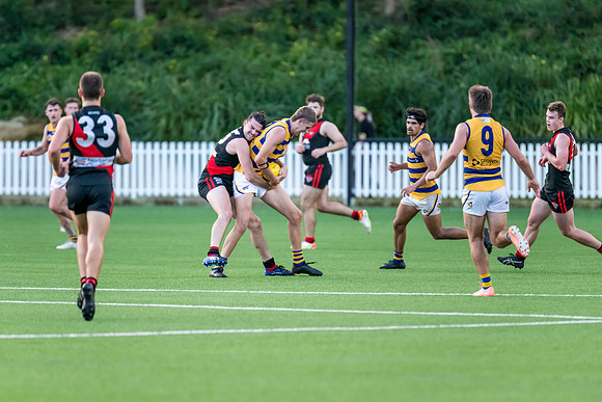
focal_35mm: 455
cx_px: 278
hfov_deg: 4.5
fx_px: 7608
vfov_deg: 3.0
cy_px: 199
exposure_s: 1/1250
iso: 3200
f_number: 4
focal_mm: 420
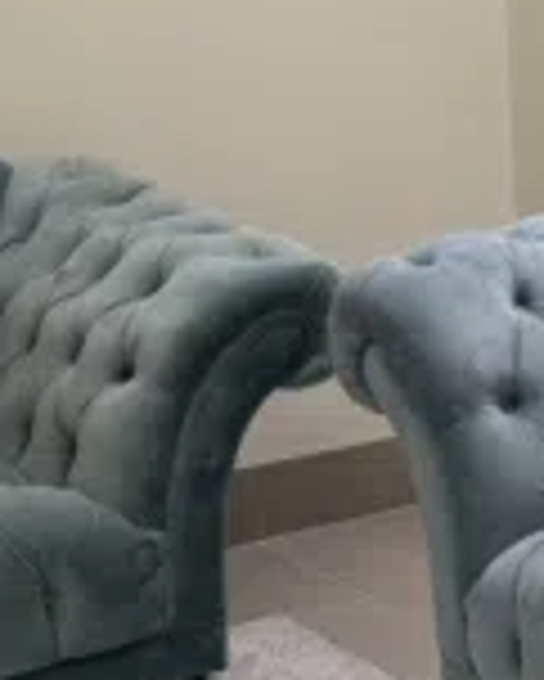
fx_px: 1990
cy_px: 261
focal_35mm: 99
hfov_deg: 15.1
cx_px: 625
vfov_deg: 19.3
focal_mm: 6.76
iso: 125
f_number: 1.78
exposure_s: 1/50
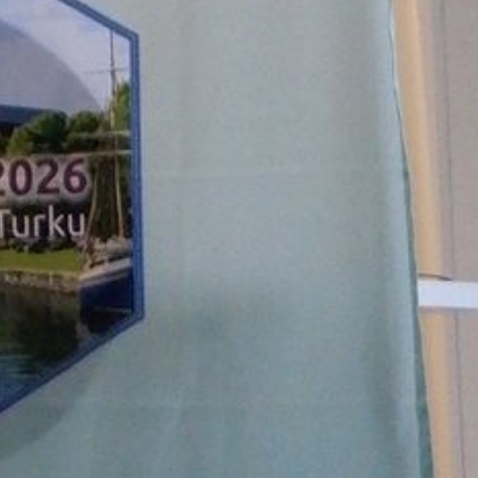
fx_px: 5140
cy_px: -140
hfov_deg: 5.2
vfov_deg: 5.3
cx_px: -689
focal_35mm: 329
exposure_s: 1/180
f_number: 4.7
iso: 5000
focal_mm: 30.5
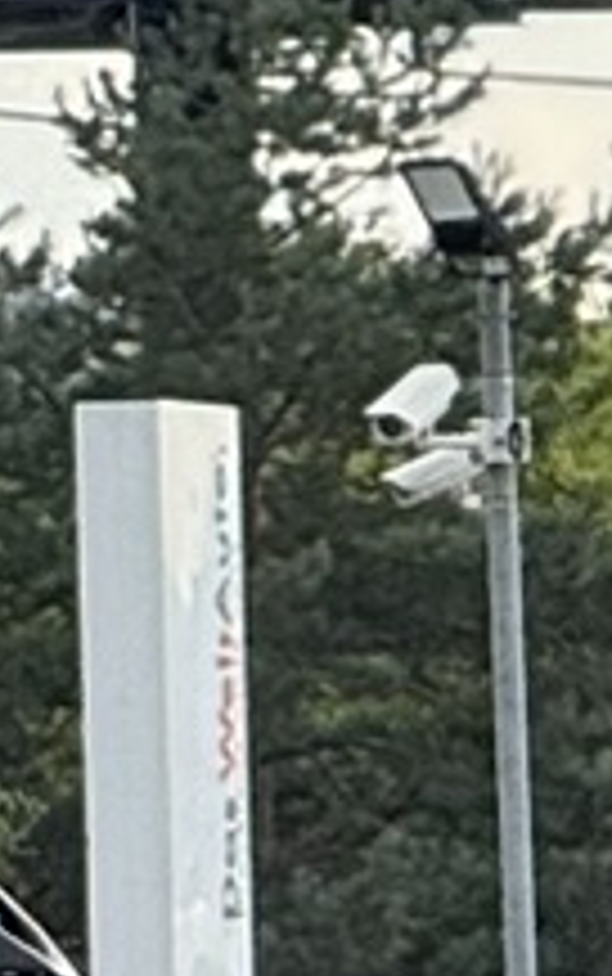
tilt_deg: -1.4
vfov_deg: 1.7
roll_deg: +0.5
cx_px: 4586
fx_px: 31987
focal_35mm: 1201
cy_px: 2127
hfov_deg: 1.1
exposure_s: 1/518
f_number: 2.8
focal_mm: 15.66
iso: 50
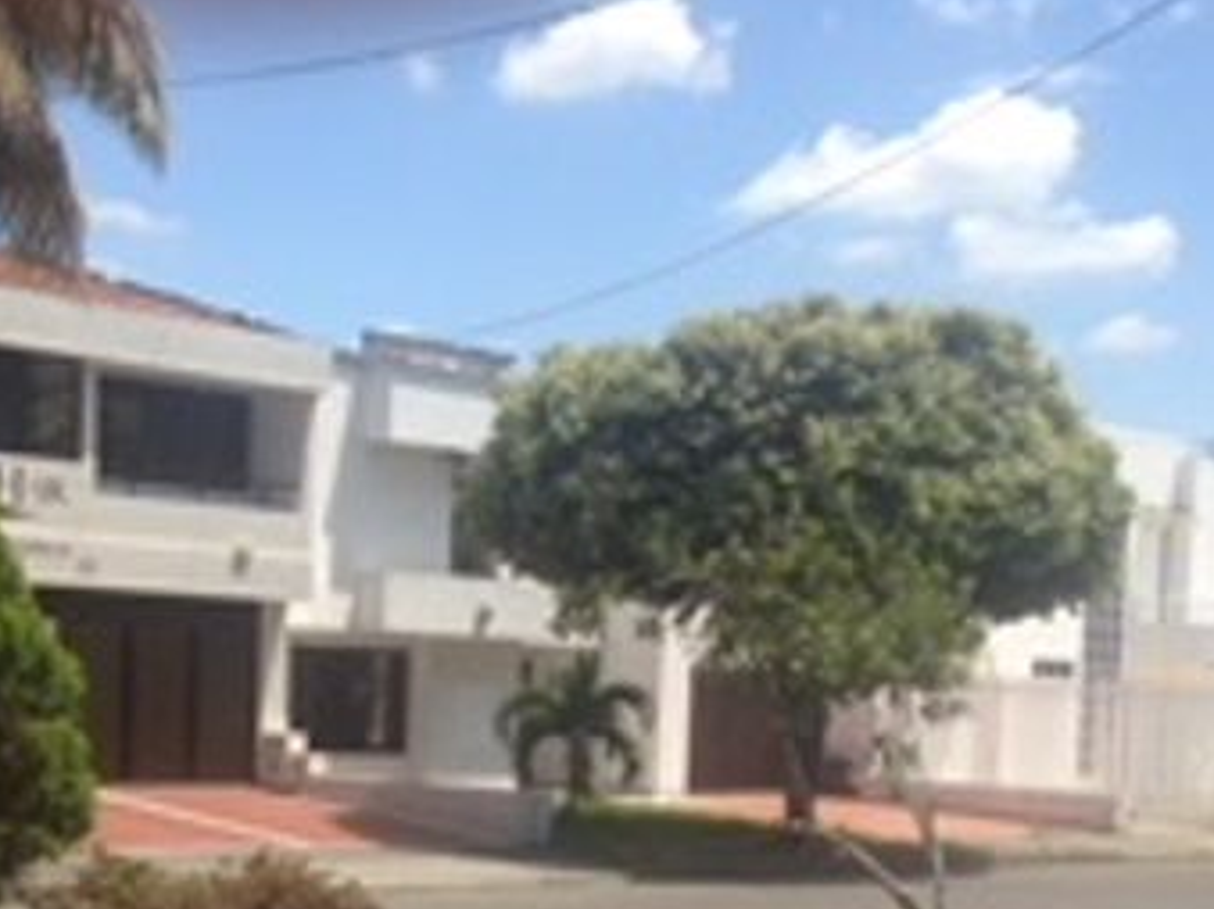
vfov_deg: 22.1
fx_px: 2279
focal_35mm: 65
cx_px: 643
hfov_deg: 29.8
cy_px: 802
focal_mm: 4.12
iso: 50
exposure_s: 1/1466
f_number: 2.4
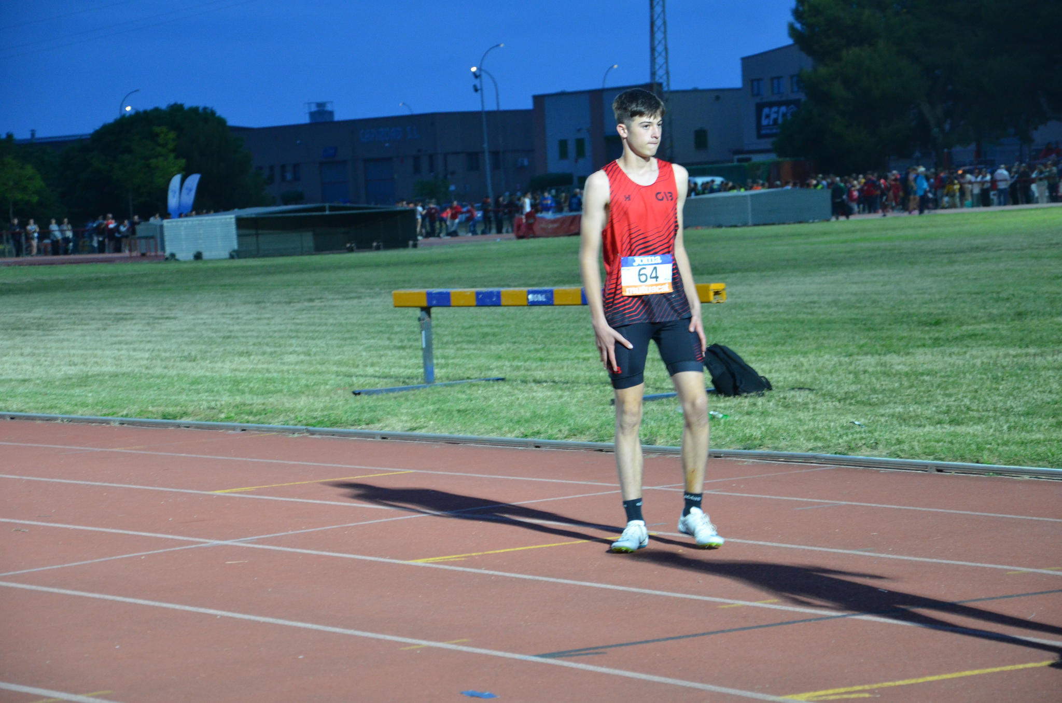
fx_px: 3312
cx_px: 531
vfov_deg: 12.1
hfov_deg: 18.2
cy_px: 352
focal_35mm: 112
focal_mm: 75
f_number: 5.3
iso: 1600
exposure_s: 1/50
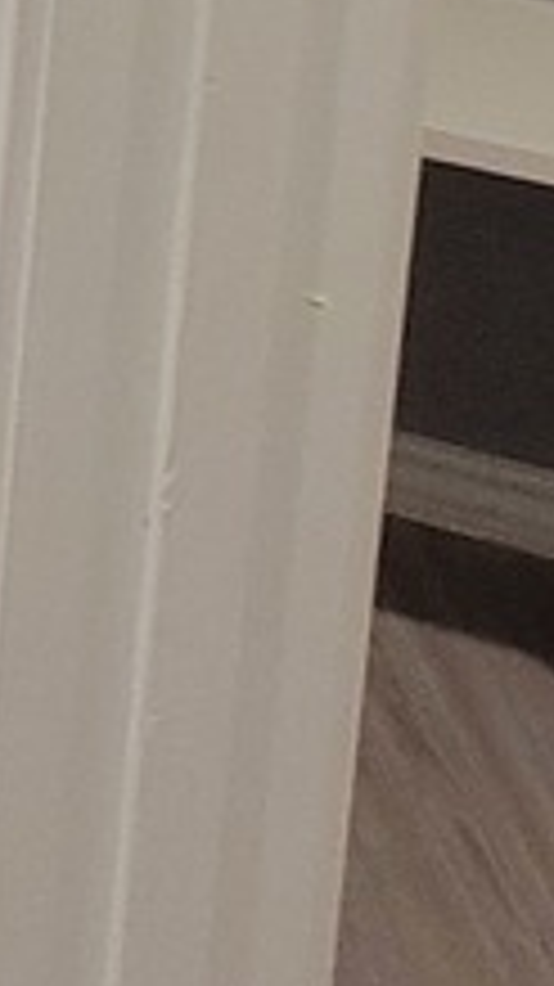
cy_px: -1351
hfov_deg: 6.6
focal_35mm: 93
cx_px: -2148
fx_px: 2432
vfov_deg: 14.8
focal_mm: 2.2
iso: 320
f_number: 2.2
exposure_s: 1/40
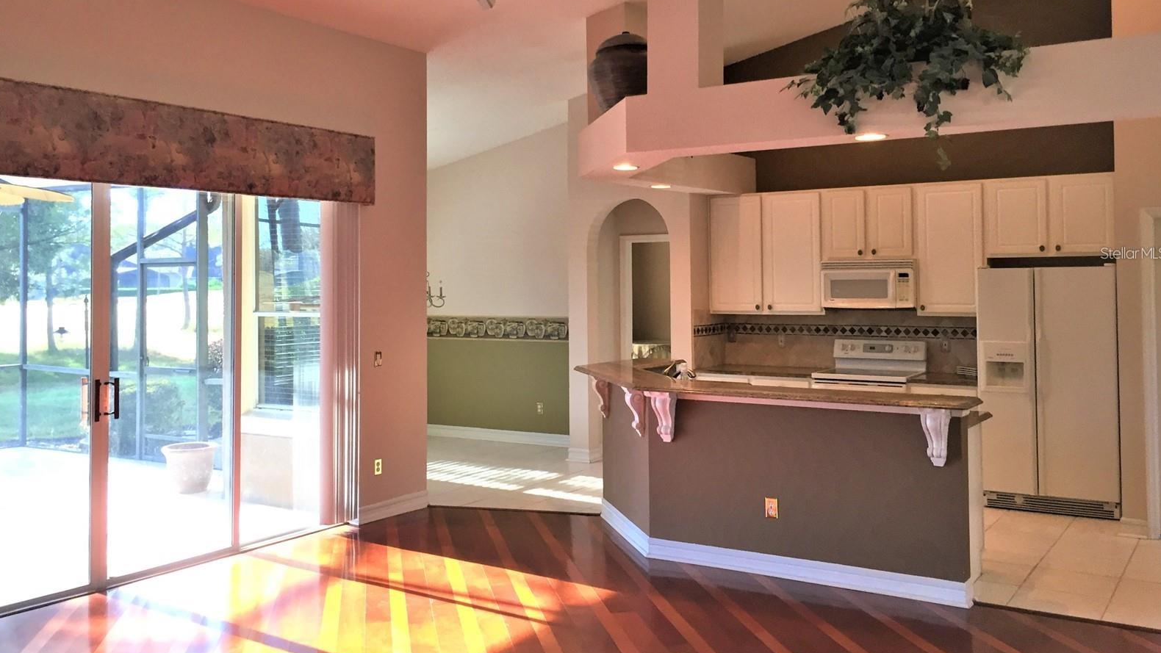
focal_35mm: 32
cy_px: 253
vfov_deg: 36.5
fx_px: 985
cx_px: 582
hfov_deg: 61.0
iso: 32
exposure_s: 1/30
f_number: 2.2
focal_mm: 4.15
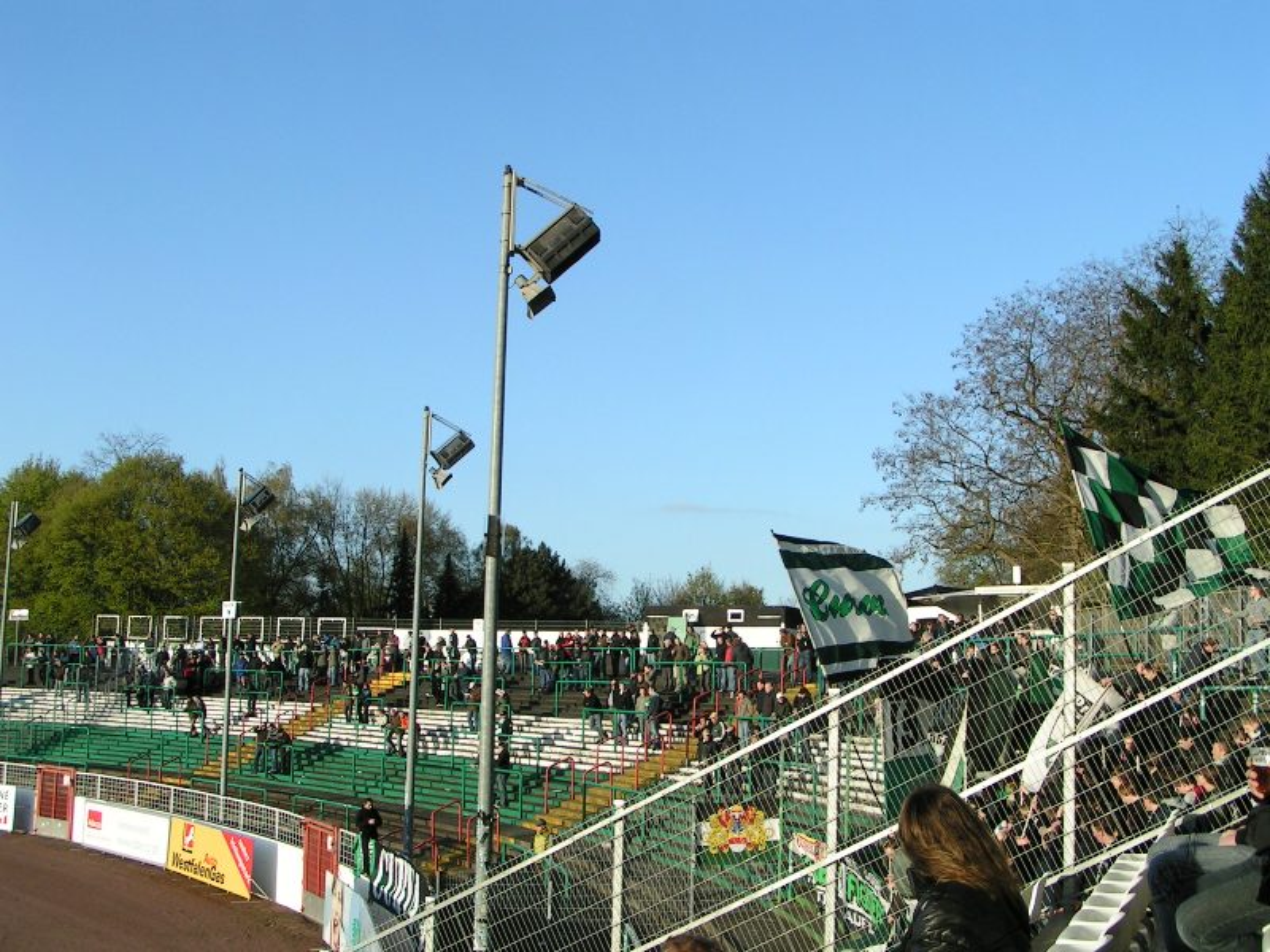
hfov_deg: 49.0
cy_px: 476
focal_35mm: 38
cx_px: 635
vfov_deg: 37.7
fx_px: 1394
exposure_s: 1/200
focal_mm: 5.8
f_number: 5.6
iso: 50
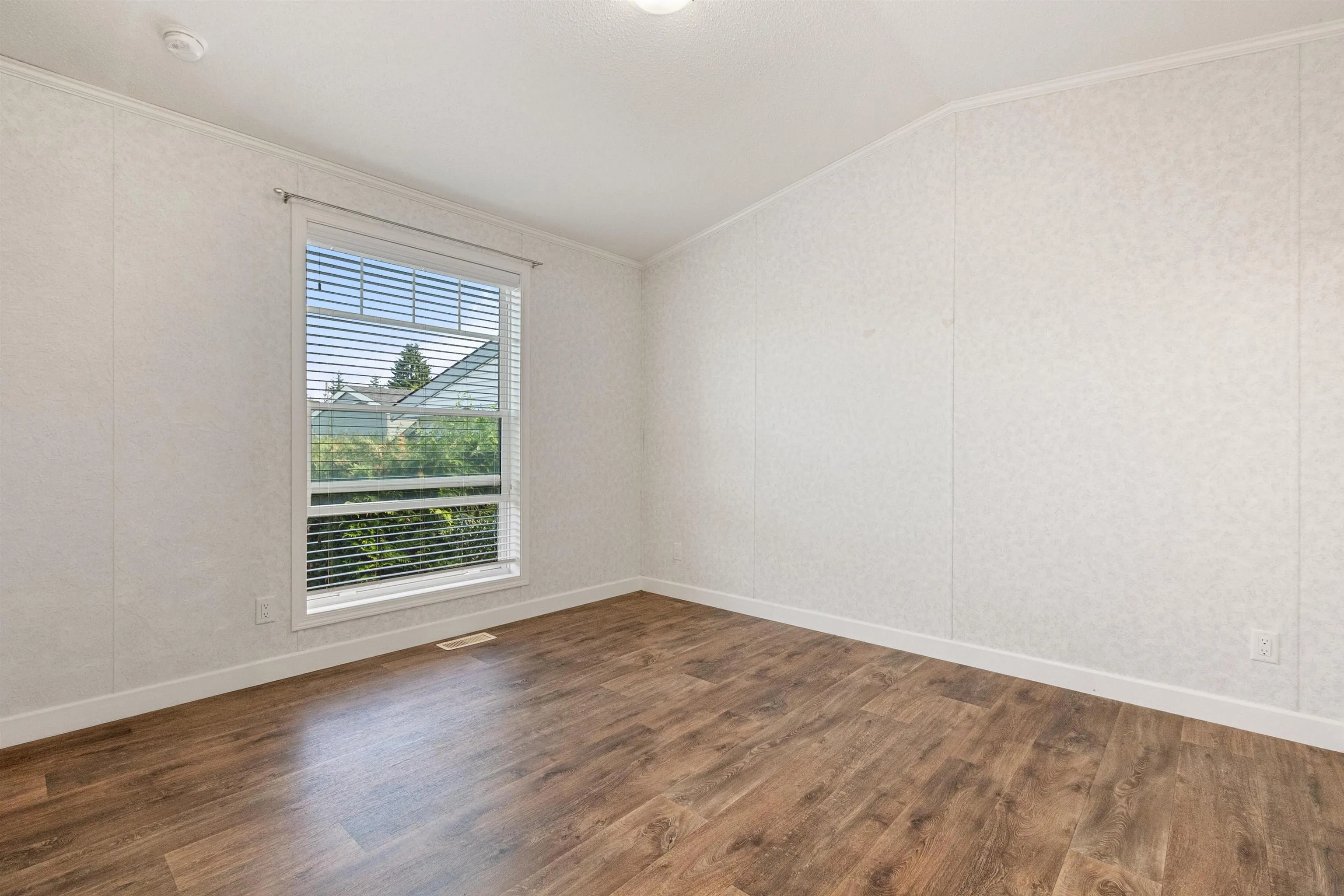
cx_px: 672
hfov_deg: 100.4
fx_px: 560
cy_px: 448
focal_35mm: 15
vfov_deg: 77.3
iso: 200
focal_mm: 10
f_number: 7.1
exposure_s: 1/50
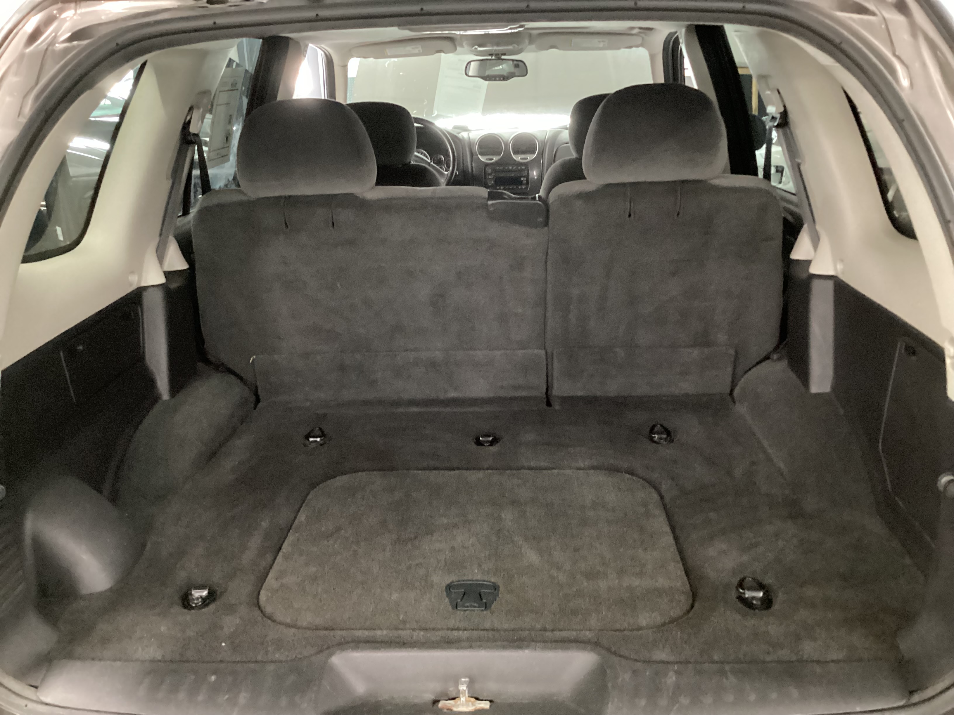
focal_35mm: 31
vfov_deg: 45.4
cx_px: 477
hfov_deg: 58.4
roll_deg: +0.7
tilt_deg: -23.4
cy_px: 358
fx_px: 854
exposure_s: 1/17
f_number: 2.4
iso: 640
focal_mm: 3.3
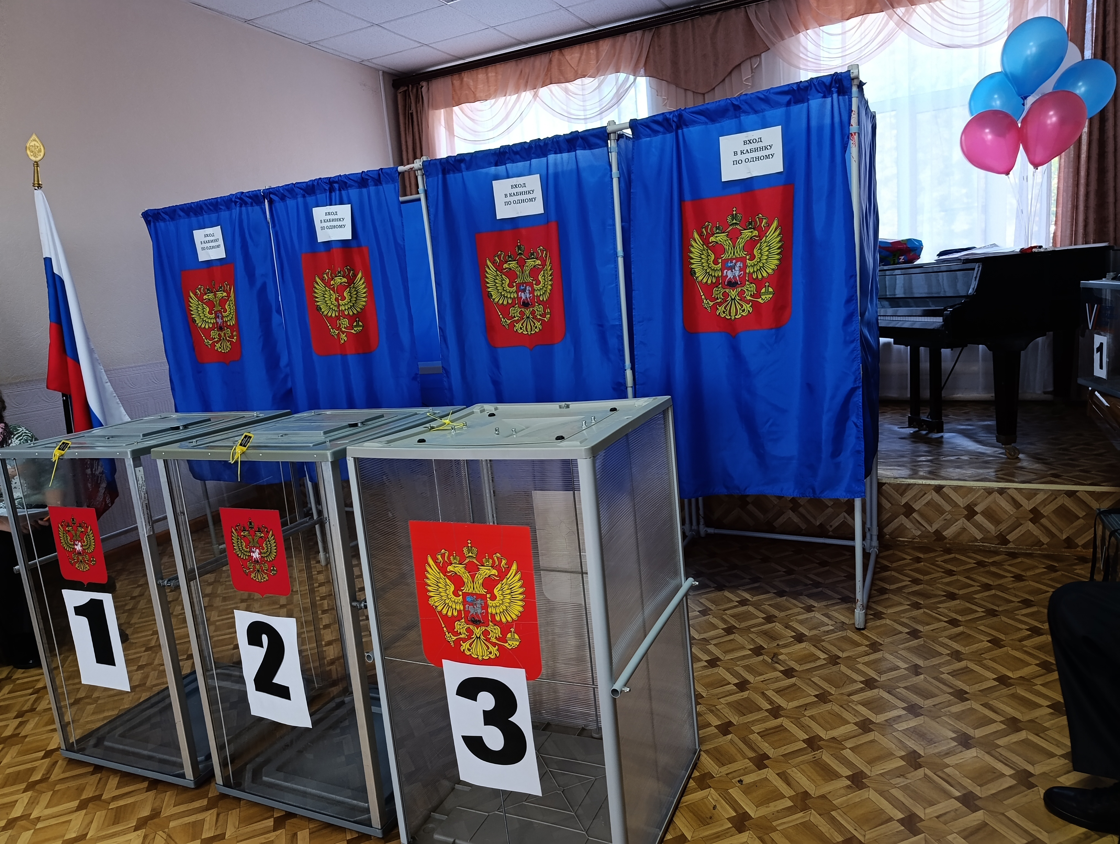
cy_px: 422
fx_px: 745
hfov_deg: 73.8
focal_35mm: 23
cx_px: 560
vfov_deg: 59.0
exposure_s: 1/100
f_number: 1.7
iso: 640
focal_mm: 6.11
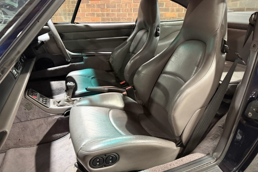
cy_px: 74
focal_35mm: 26
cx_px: 125
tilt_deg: -18.5
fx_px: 186
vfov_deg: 49.4
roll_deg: -0.4
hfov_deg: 69.4
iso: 800
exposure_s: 1/33
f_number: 1.78
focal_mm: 6.76
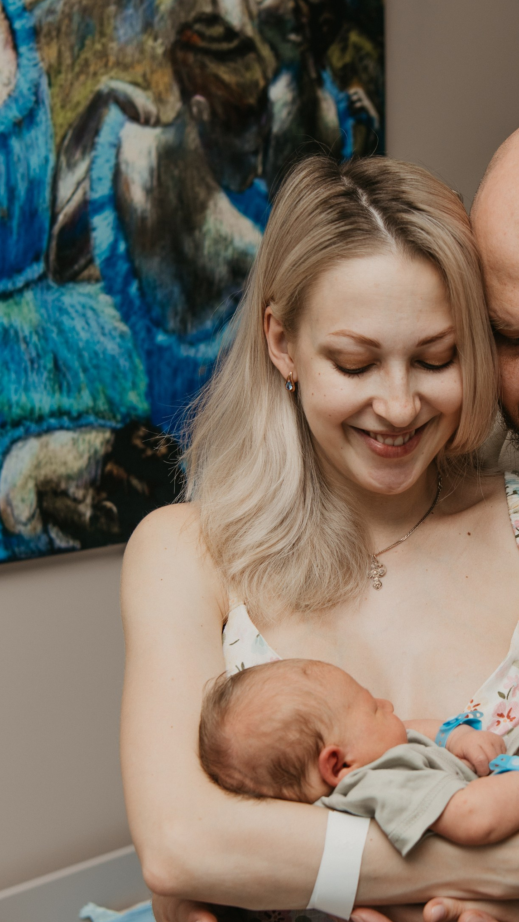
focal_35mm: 75
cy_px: 560
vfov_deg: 28.2
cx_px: 362
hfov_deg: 16.0
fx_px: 1835
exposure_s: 1/160
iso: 80
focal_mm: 38
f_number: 3.5
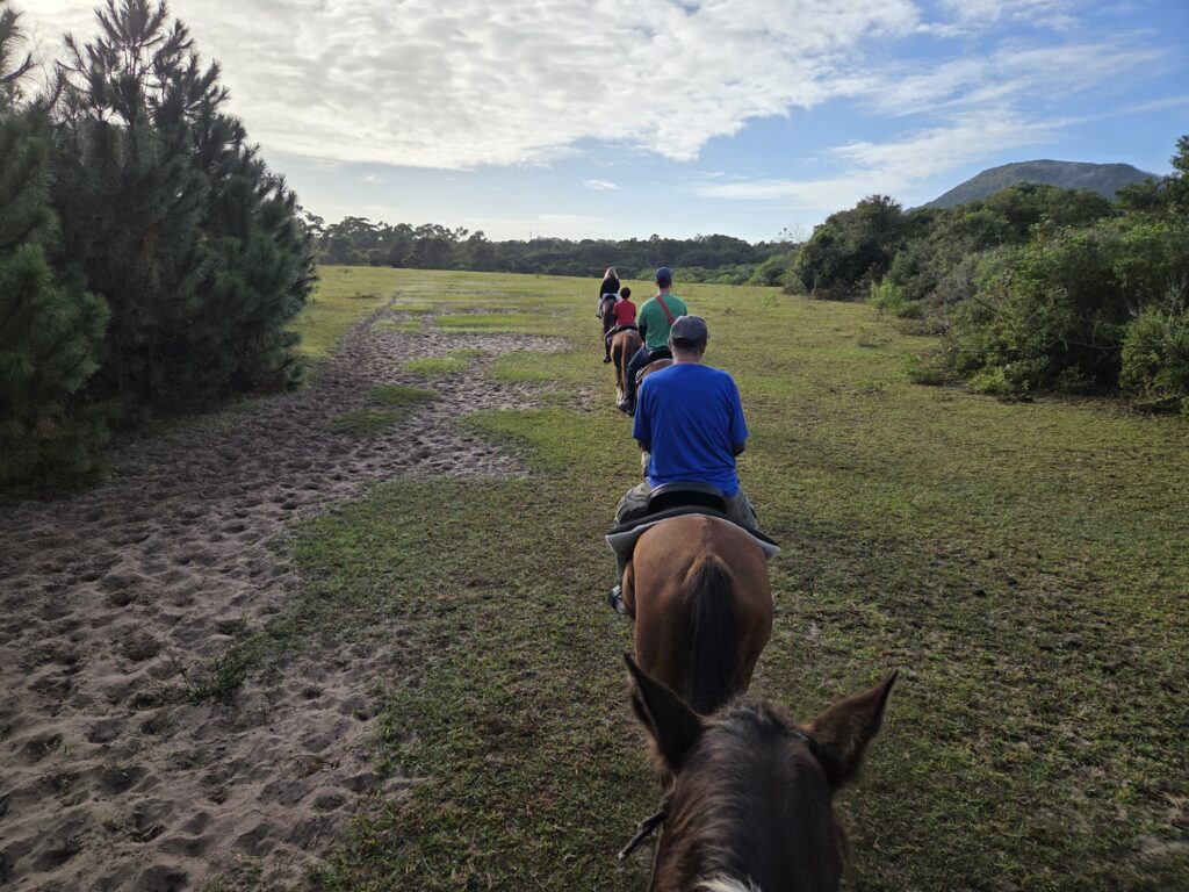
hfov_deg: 73.9
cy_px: 446
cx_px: 594
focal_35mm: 23
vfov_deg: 58.9
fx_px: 790
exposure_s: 1/7891
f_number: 1.8
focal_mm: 5.4
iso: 80
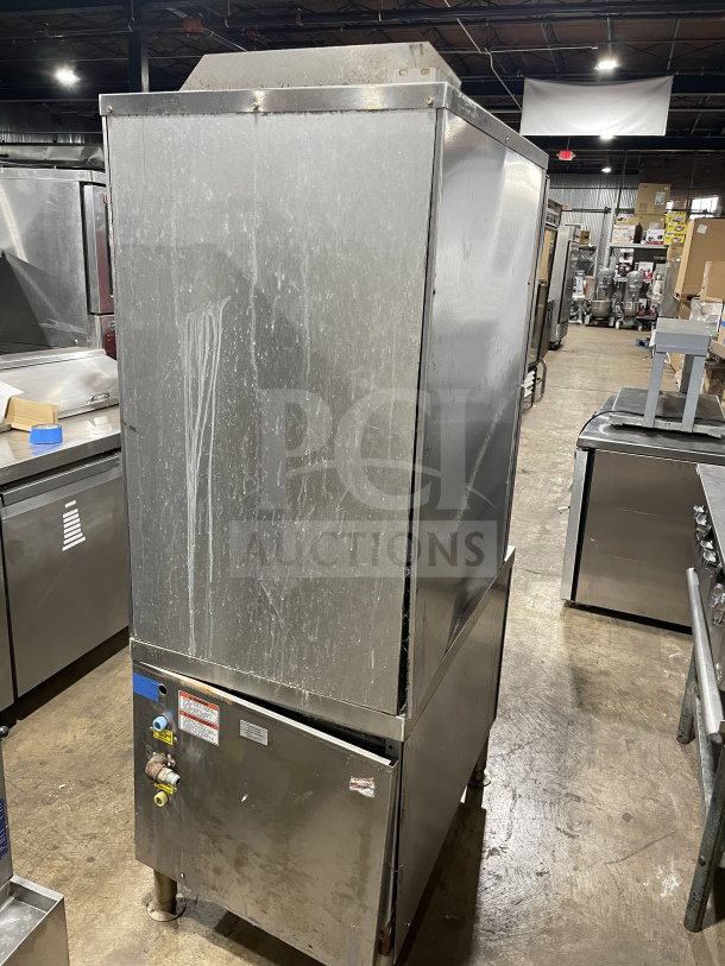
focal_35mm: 26
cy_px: 483
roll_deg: -3.0
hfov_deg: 53.1
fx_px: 726
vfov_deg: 67.3
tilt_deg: -15.4
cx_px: 362
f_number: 1.6
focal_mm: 4.2
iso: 250
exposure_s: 1/60
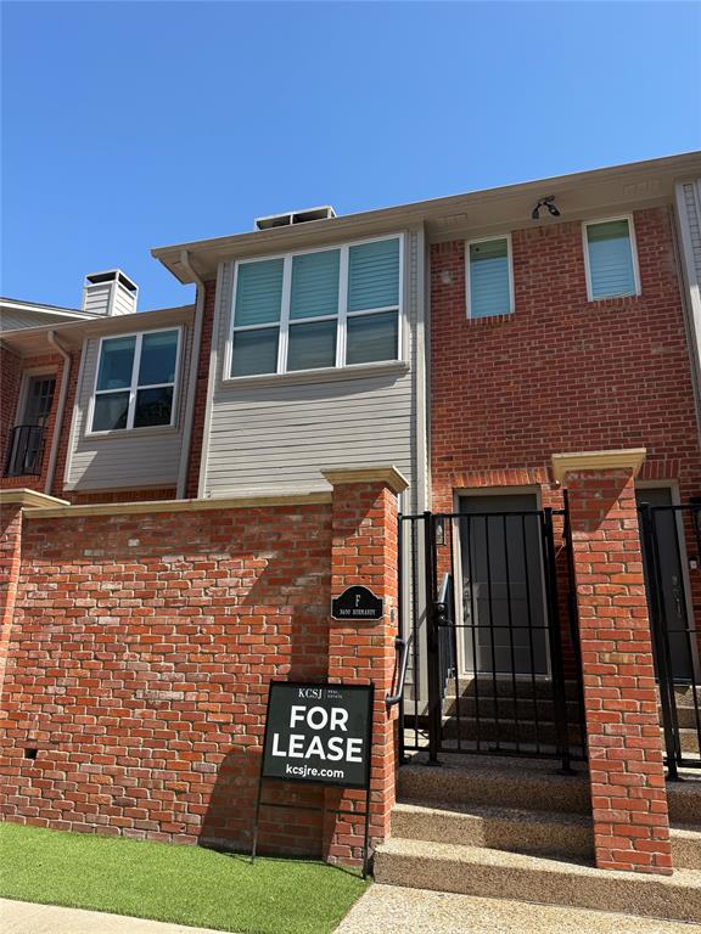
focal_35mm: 24
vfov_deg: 71.6
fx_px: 648
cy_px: 467
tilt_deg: +16.4
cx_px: 350
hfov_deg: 56.8
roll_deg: -1.6
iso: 80
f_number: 1.78
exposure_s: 1/2232
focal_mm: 6.76
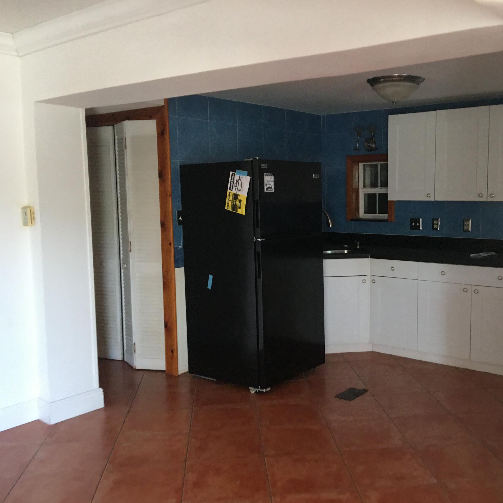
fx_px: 575
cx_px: 325
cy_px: 249
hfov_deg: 46.6
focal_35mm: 35
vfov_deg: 47.2
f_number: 2.2
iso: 80
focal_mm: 4.15
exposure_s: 1/8
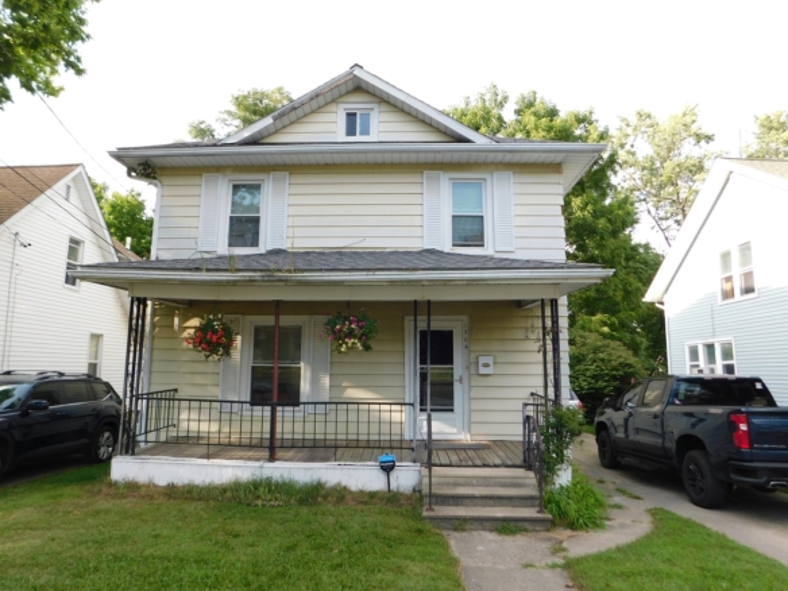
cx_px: 394
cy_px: 296
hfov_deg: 73.9
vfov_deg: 58.9
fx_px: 524
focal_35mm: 23
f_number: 3
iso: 125
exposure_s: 1/250
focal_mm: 4
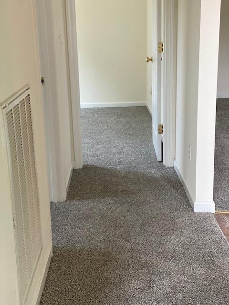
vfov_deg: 36.8
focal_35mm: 52
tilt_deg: -13.6
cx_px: 114
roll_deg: +1.3
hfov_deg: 28.0
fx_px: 459
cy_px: 152
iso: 160
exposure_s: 1/122
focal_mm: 6
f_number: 2
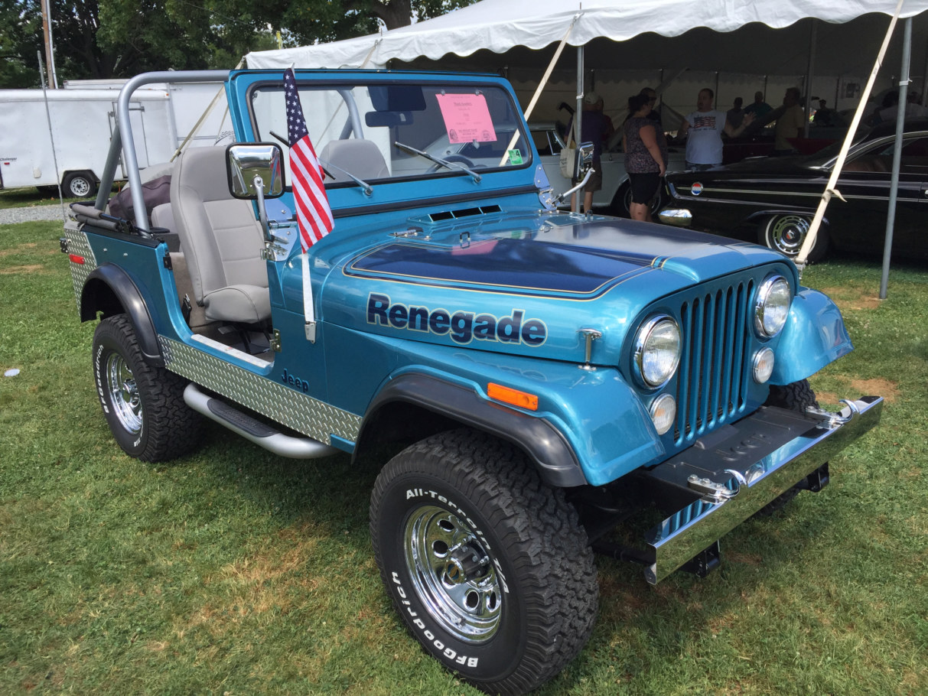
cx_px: 464
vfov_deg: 48.2
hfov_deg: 61.7
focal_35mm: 29
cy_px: 348
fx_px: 778
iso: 32
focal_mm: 4.15
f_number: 2.2
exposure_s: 1/989
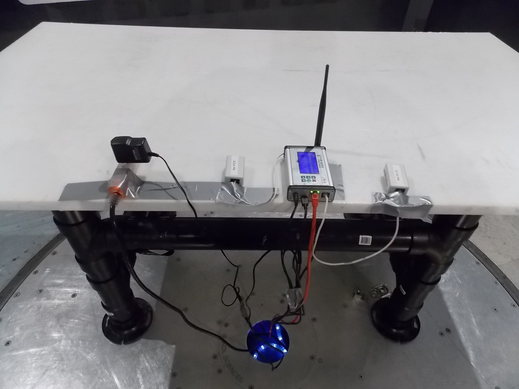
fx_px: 345
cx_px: 260
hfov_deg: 73.9
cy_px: 194
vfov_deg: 58.9
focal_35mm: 23
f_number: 3.1
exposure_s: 1/20
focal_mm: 4
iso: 400
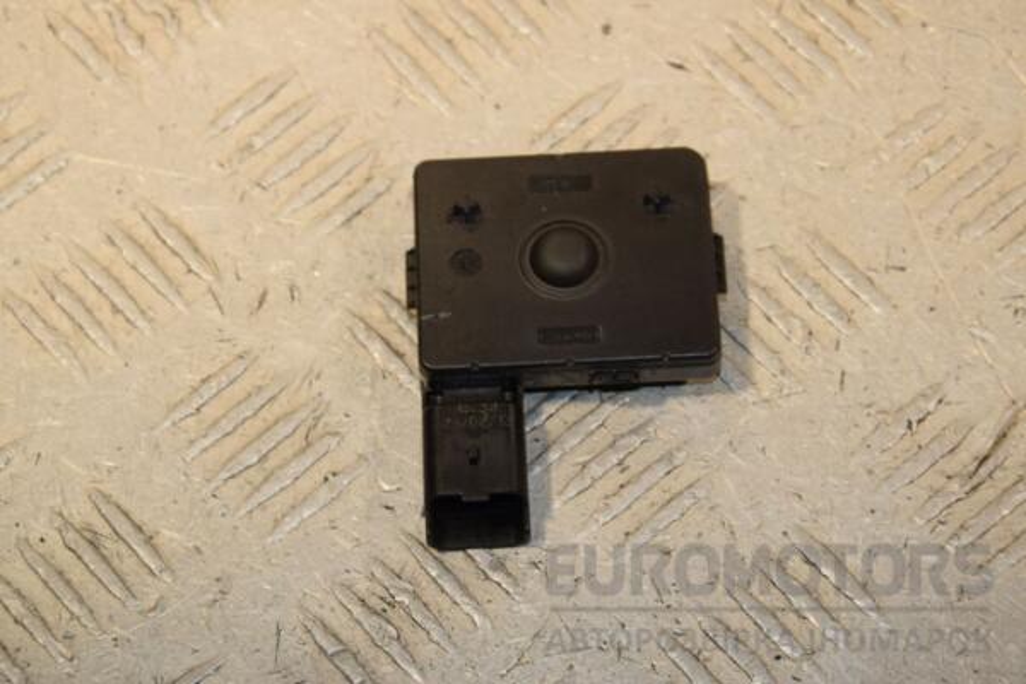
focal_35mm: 120
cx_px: 513
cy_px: 342
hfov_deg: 17.1
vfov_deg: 11.4
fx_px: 3420
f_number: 8
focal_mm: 80
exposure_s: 1/200
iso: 800
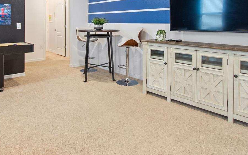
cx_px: 119
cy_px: 22
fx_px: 182
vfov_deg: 42.9
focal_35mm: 27
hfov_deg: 68.4
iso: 400
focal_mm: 10
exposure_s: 1/2.5
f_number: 4.5
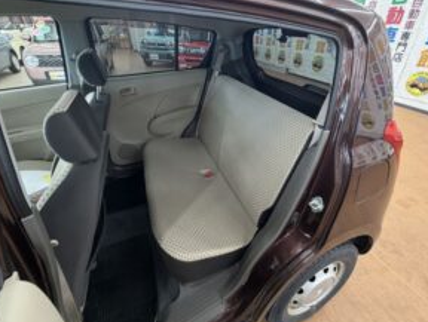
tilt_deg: -26.4
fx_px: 211
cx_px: 239
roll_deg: -2.1
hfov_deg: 90.5
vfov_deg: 74.4
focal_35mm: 17
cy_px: 136
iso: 250
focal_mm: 2.22
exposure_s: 1/50
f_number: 2.2
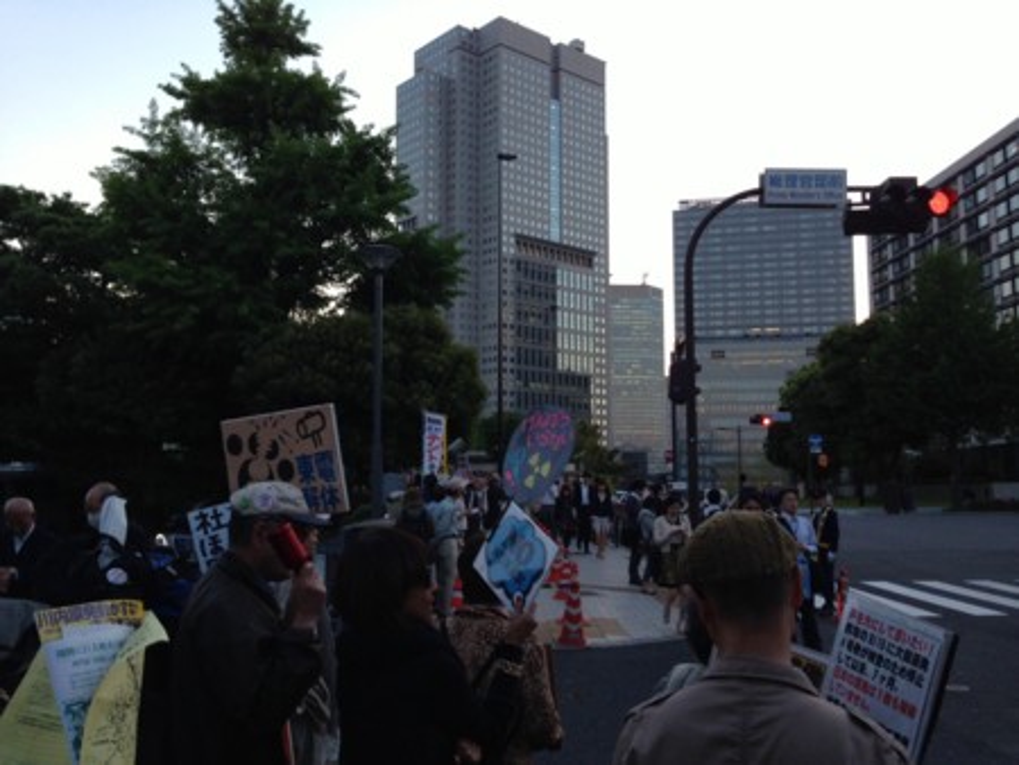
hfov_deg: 55.3
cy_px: 382
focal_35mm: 33
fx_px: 972
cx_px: 510
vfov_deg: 43.0
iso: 80
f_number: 2.4
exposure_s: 1/120
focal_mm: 4.12
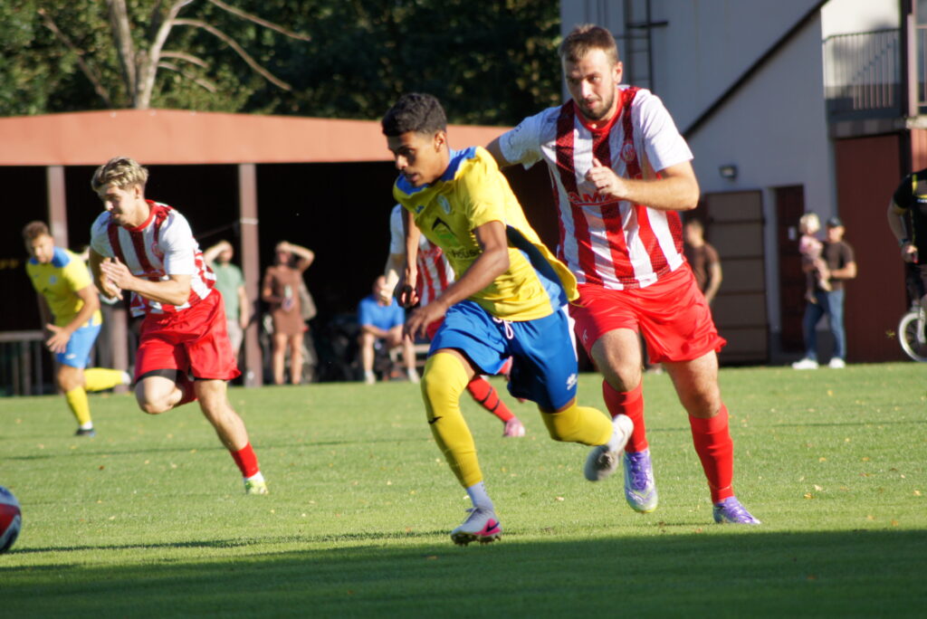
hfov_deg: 6.9
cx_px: 464
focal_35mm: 300
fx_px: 7729
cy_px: 310
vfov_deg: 4.6
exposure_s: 1/640
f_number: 5.6
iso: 200
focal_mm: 200
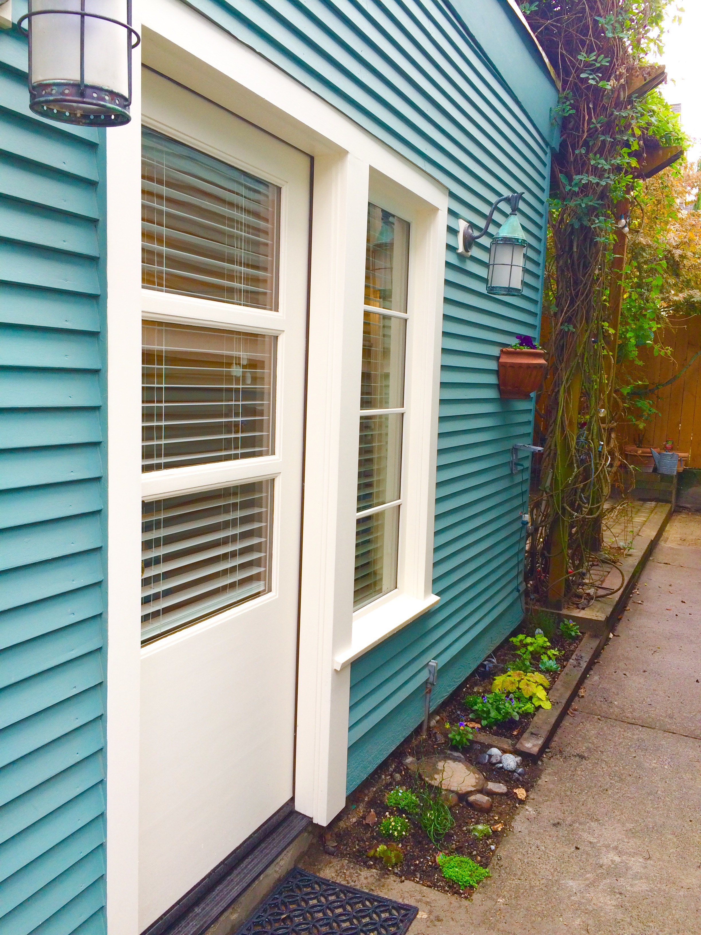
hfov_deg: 48.2
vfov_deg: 61.7
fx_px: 783
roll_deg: -0.3
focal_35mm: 29
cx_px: 350
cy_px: 468
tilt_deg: -6.7
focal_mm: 4.15
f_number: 2.2
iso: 32
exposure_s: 1/120
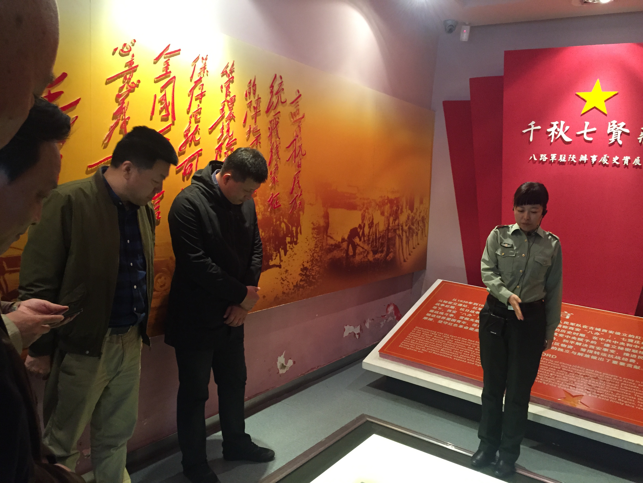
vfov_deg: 48.2
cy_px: 242
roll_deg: -5.3
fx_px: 539
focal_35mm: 29
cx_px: 322
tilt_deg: -6.8
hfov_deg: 61.7
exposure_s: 1/17
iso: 250
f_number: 2.2
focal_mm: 4.15
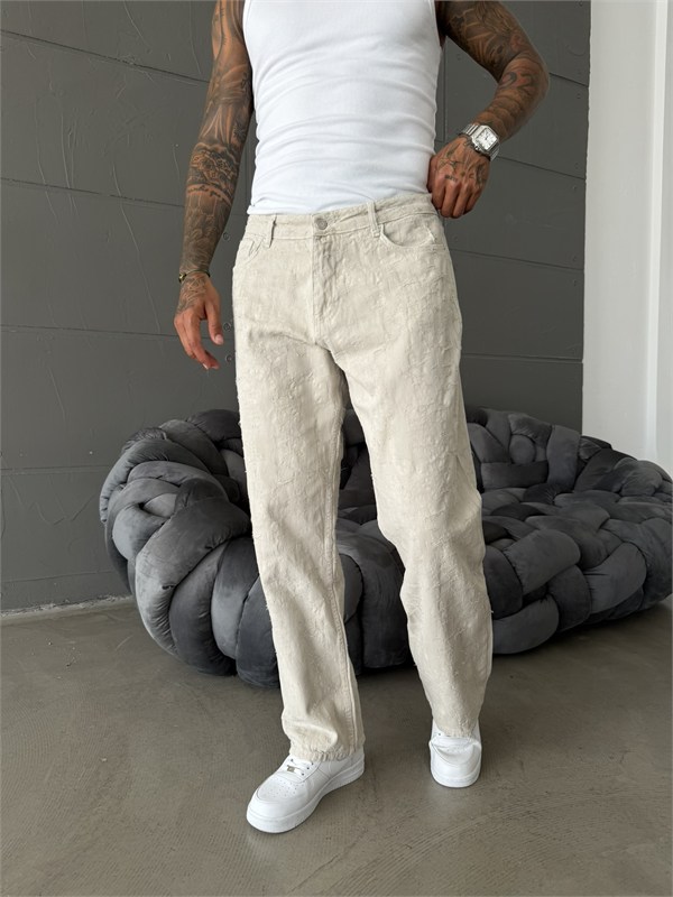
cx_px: 336
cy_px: 448
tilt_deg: -3.9
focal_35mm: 24
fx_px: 622
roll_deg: +0.4
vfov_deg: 71.6
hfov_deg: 56.8
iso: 80
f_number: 1.78
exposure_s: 1/484
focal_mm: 6.76
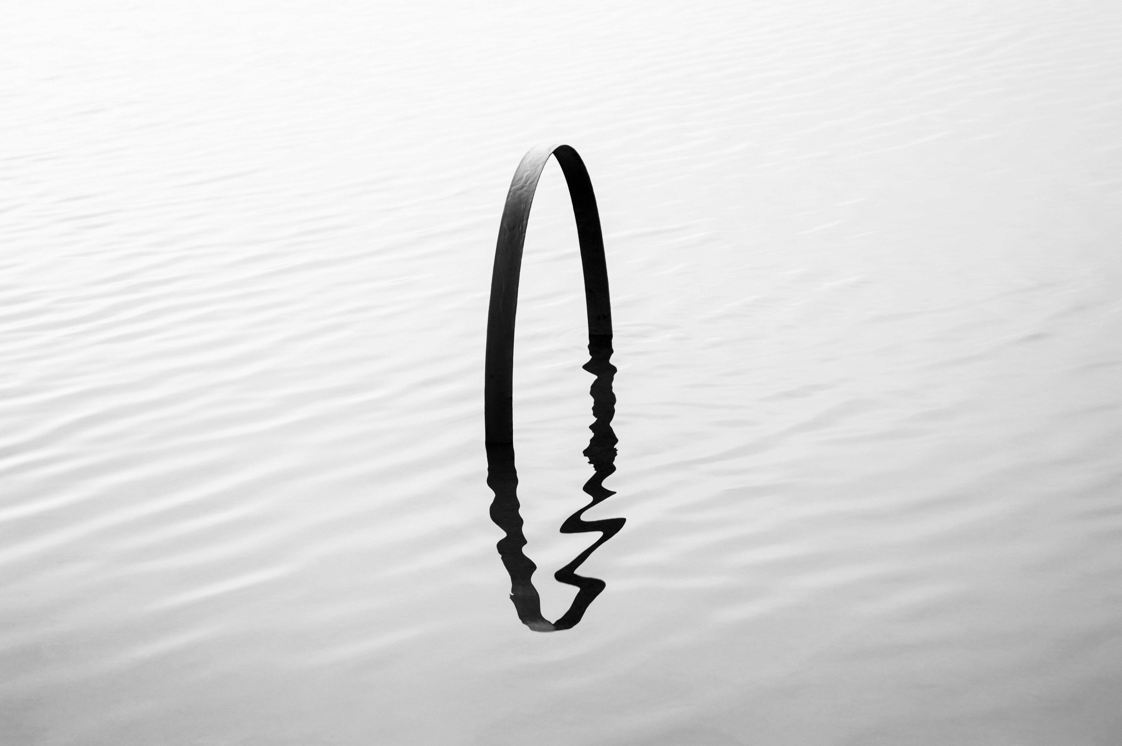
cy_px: 373
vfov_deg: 16.5
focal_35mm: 82
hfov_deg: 24.6
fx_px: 2569
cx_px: 561
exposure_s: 1/400
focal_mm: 55
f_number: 5.6
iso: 100
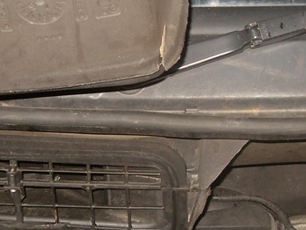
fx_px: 991
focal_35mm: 112
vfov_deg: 13.2
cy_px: 164
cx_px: 258
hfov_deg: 17.4
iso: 120
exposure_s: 1/45
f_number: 2.8
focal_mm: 6.3
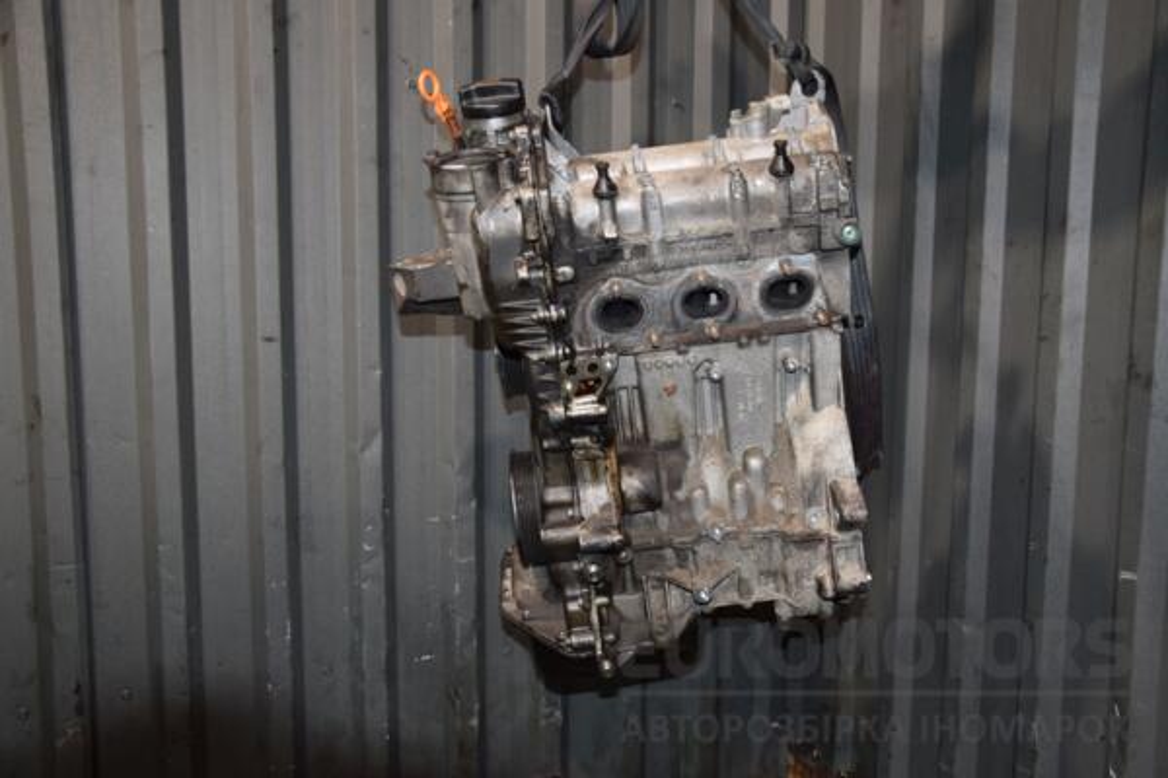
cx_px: 584
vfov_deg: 36.9
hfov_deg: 53.1
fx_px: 1168
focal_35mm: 36
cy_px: 389
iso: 800
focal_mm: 24
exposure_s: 1/60
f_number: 5
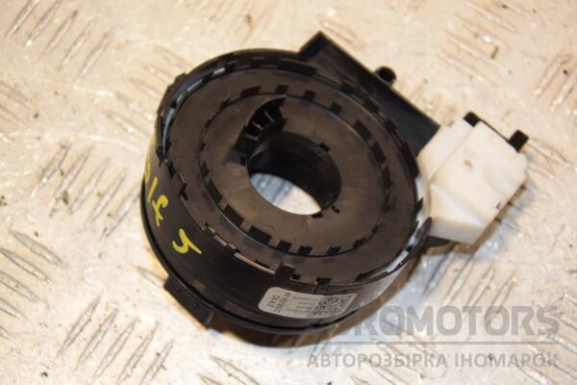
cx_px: 288
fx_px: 1490
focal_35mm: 93
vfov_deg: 14.7
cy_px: 192
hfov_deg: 21.9
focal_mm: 62
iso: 400
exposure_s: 1/125
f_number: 5.6
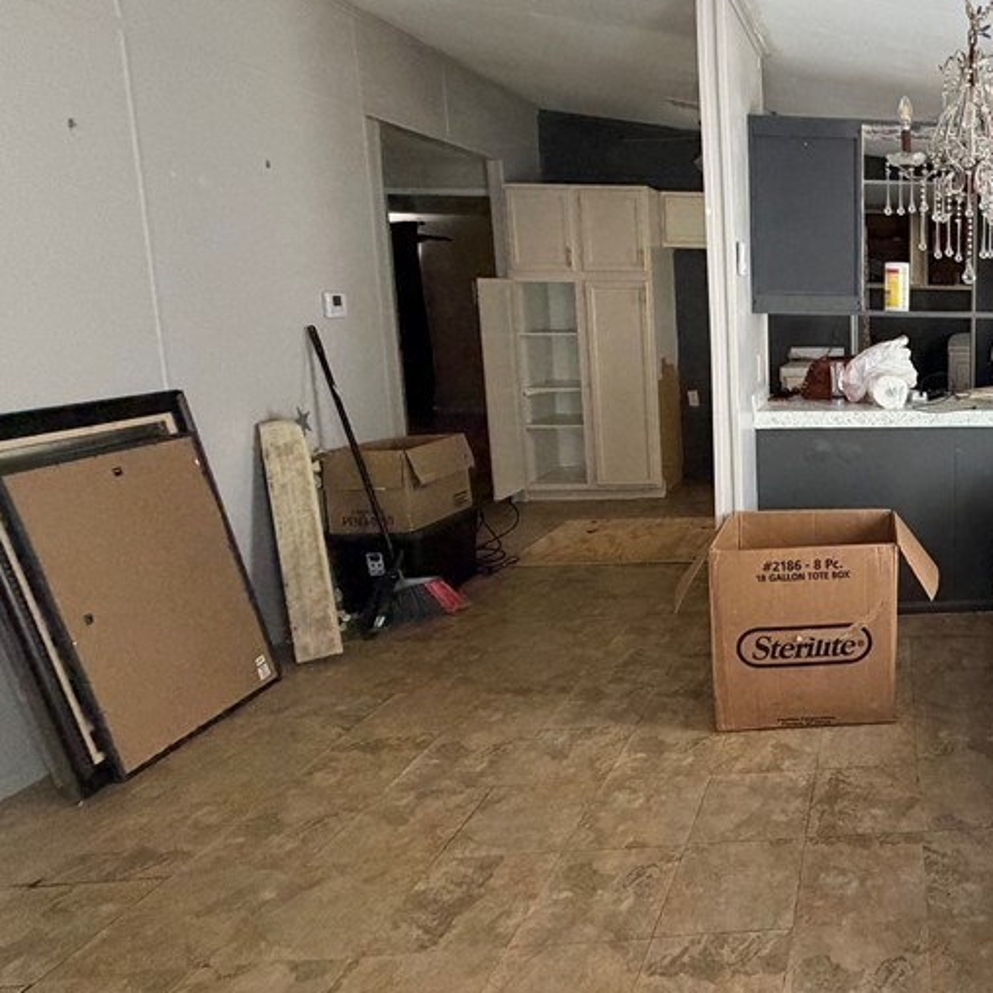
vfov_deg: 62.5
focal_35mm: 25
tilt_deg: -8.7
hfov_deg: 51.7
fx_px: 811
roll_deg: +0.3
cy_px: 409
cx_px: 971
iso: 400
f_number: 2.2
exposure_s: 1/60
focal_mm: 2.22
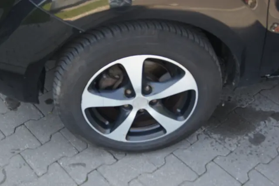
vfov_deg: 25.7
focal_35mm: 52
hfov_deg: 37.9
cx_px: 140
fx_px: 407
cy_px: 93
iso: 125
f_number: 5
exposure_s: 1/60
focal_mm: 35
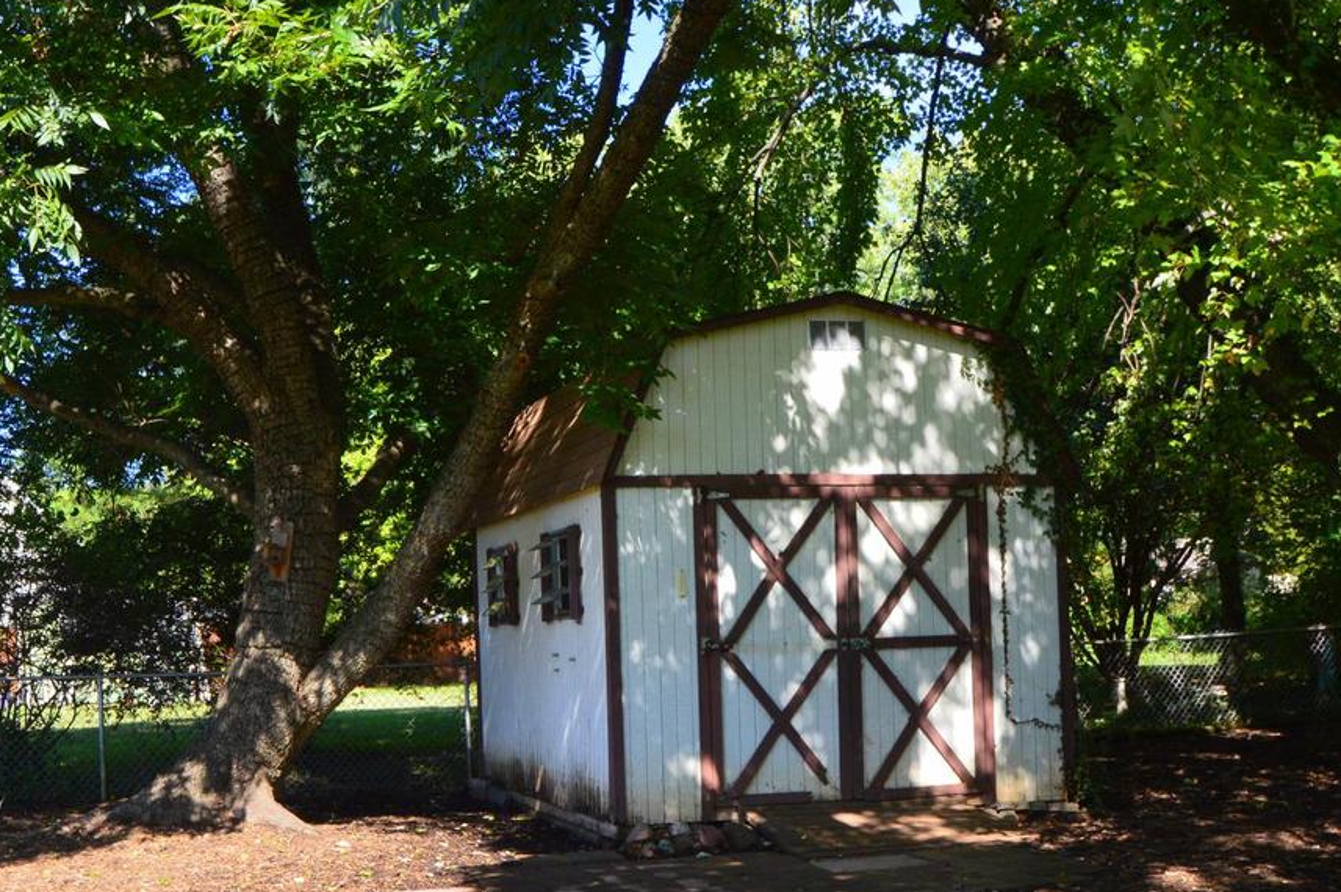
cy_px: 600
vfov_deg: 31.0
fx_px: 1595
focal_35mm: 43
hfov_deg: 45.3
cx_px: 516
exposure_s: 1/160
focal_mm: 17
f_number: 9
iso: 400
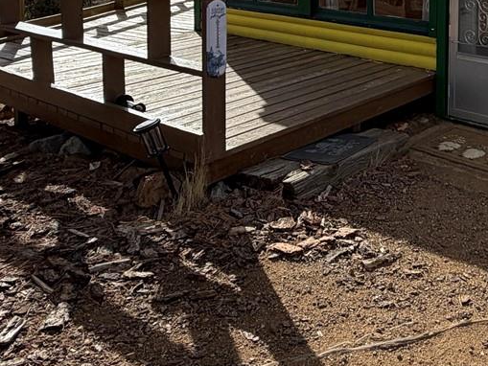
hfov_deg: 40.1
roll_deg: -0.6
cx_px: 429
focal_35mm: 44
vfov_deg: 29.7
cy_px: -33
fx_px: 620
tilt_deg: -4.2
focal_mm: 2.22
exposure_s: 1/1339
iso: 20
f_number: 2.2
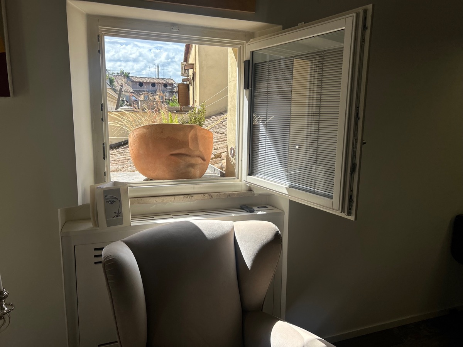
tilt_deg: -10.3
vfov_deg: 53.1
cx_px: 232
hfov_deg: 67.3
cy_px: 174
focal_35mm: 26
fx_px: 348
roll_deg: -1.1
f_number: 1.5
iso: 50
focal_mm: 5.7
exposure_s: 1/3704
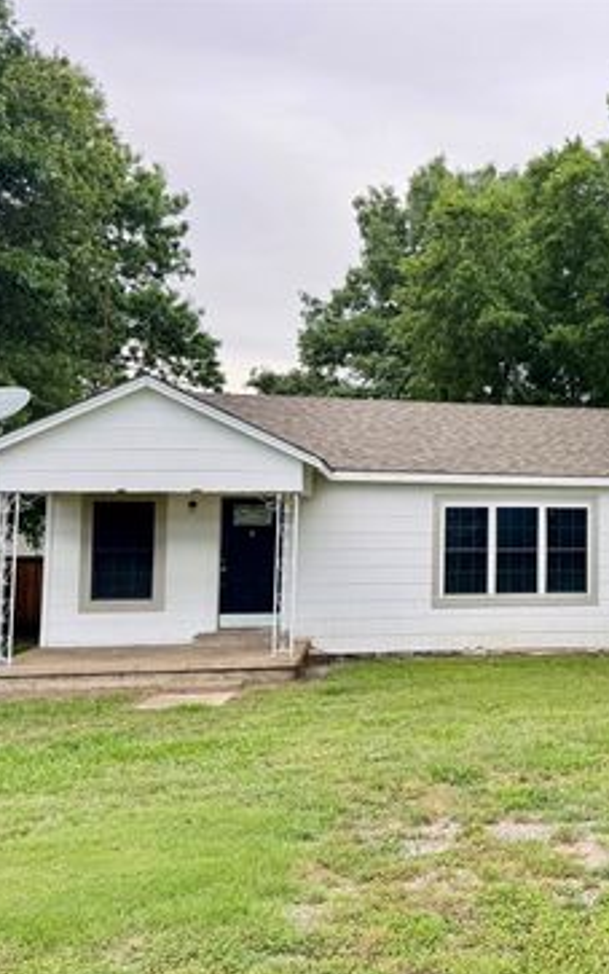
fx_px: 929
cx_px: 569
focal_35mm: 35
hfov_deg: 34.0
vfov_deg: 55.3
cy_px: 495
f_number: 1.78
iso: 80
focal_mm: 6.76
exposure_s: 1/553
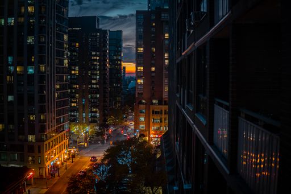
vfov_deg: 29.8
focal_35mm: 45
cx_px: 146
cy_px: 97
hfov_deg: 43.6
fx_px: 364
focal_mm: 30
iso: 800
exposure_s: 1/40
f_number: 1.4
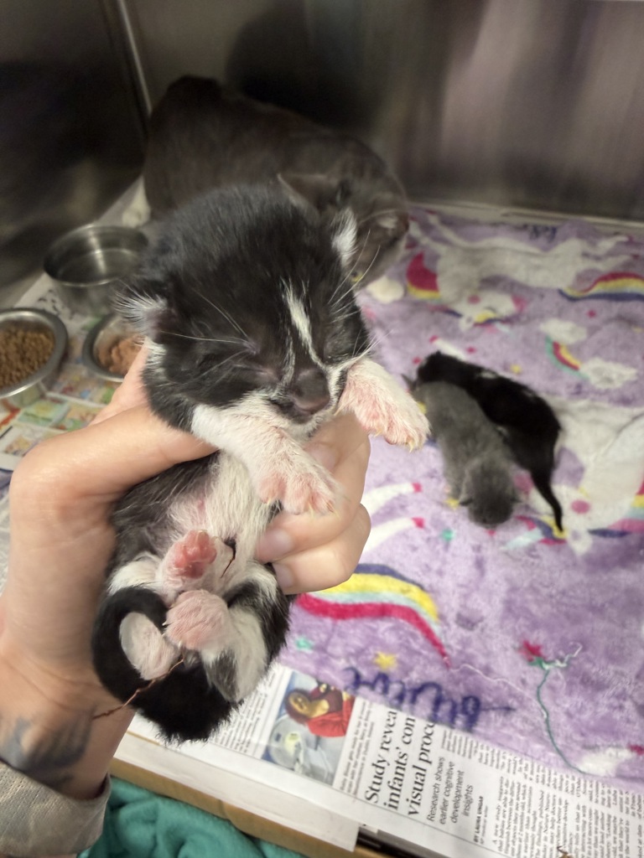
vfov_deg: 71.6
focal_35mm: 24
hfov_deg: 56.8
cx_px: 322
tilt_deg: -45.6
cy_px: 429
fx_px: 595
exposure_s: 1/60
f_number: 2.2
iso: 200
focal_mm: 2.22
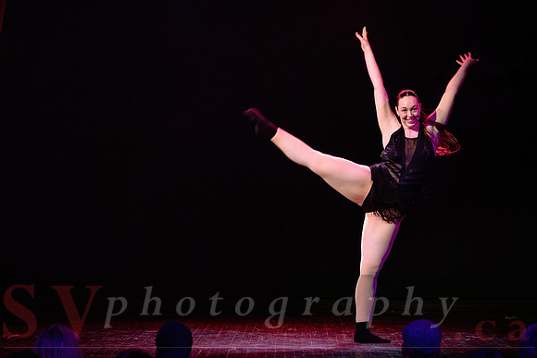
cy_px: 171
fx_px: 2253
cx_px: 238
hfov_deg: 13.6
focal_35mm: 151
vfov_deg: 9.1
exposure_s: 1/200
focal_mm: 135
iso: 1600
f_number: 2.8
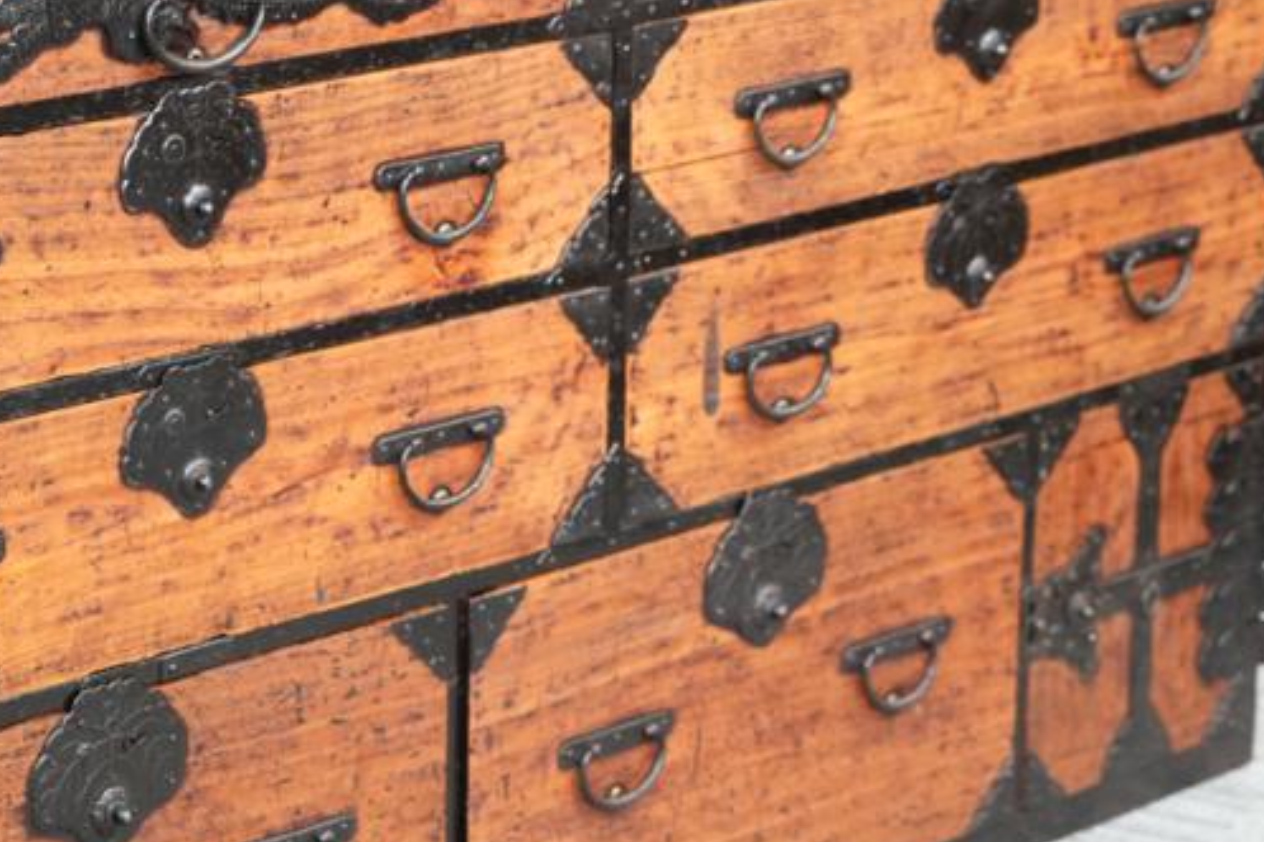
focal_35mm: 124
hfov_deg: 16.4
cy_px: 448
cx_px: 302
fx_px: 4353
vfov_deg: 11.1
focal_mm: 57
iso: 2500
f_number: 4
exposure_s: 1/60
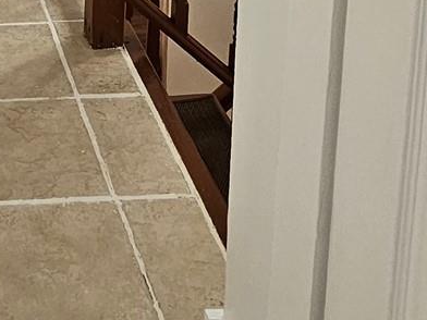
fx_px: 839
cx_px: -113
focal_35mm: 68
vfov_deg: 16.1
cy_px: -342
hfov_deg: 25.1
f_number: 2.2
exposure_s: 1/60
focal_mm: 2.2
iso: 100
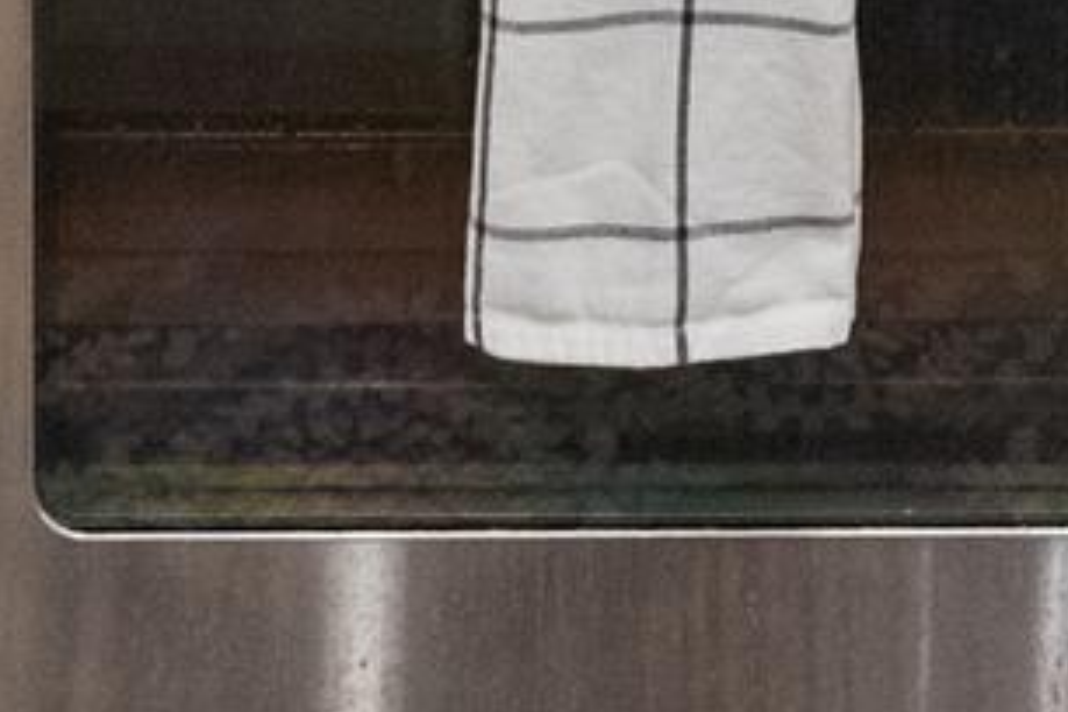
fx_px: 3174
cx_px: 632
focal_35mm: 107
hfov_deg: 19.1
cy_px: -1586
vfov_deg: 9.4
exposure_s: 1/25
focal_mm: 16
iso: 1250
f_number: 4
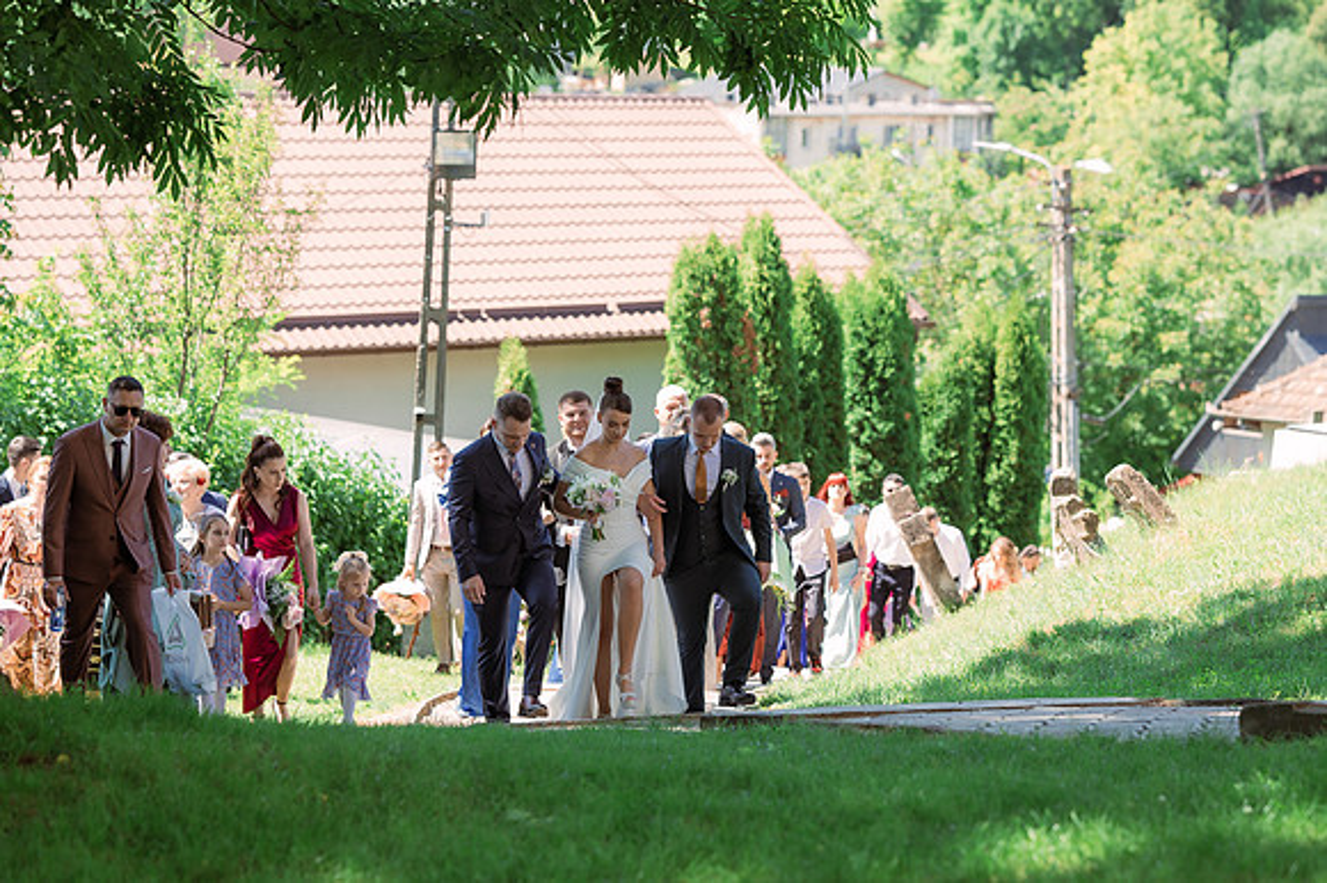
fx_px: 3643
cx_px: 710
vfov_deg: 13.8
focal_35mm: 99
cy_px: 506
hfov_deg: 20.6
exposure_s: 1/640
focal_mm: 85
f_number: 2.8
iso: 250
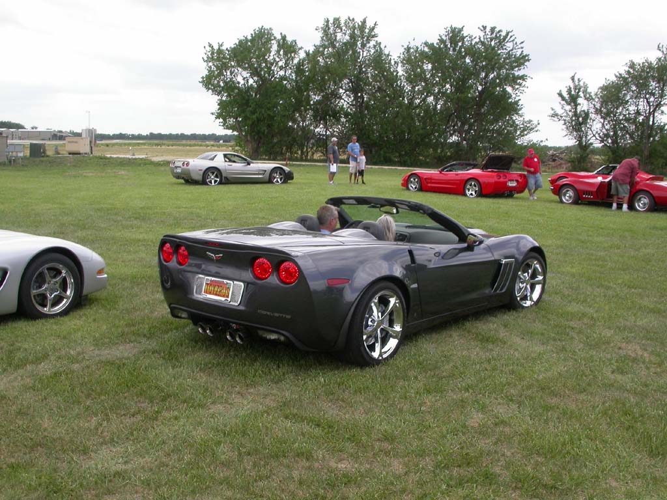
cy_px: 250
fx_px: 732
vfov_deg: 37.7
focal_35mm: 38
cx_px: 334
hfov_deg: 49.0
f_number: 6
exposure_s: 1/220
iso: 100
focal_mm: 7.85
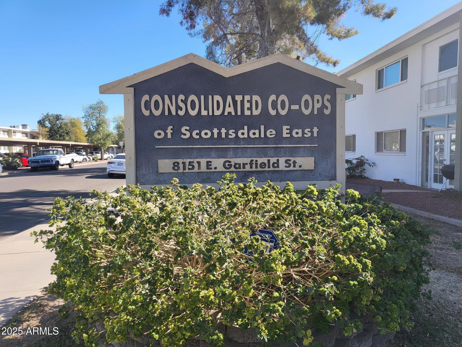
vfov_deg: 53.1
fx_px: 347
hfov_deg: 67.3
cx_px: 231
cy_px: 174
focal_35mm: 26
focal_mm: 4.25
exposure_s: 1/1406
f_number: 1.8
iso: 50
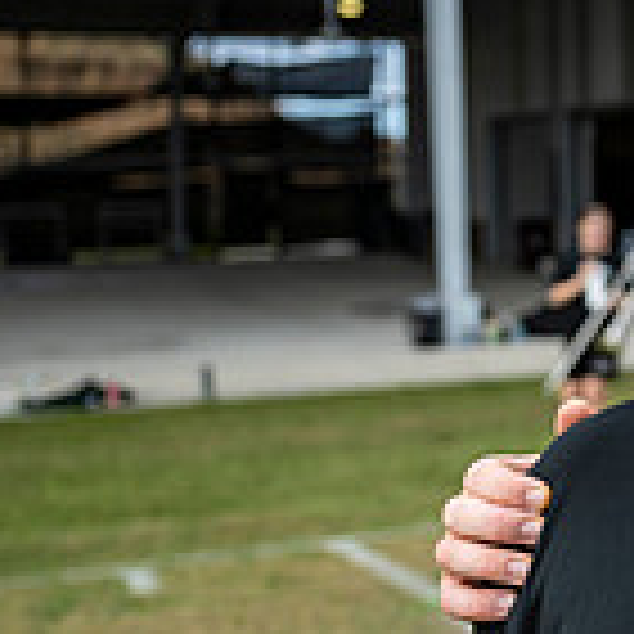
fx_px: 1741
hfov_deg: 17.4
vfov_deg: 20.6
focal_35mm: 84
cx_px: 1084
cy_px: 200
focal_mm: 24
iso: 100
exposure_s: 1/1250
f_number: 2.8
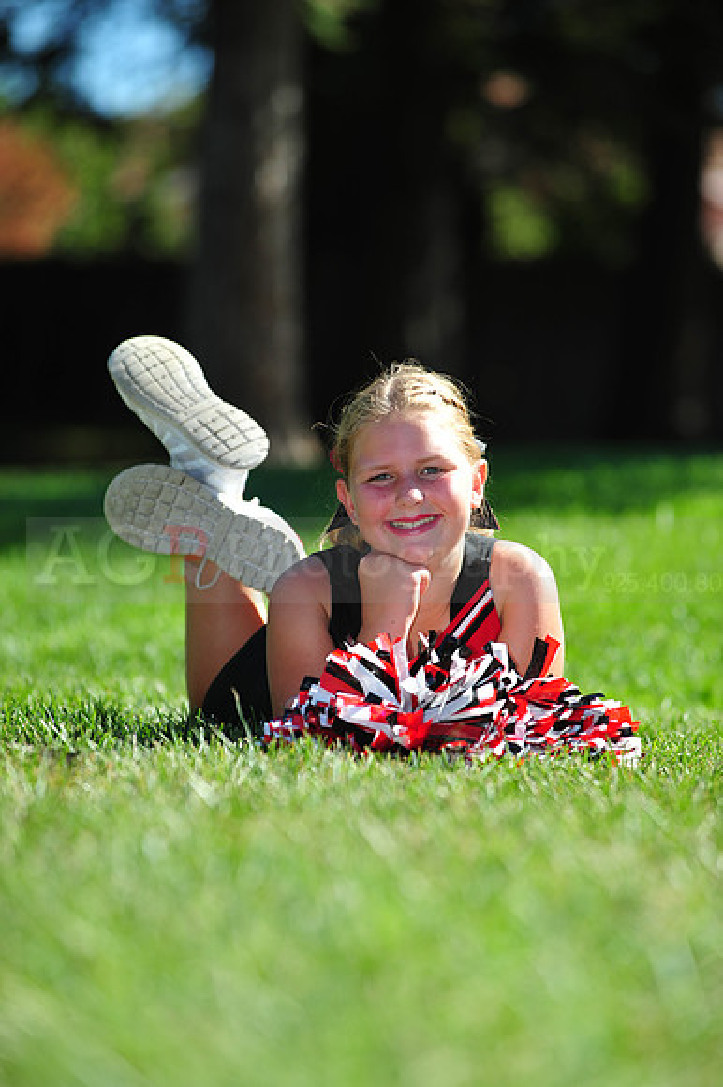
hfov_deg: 6.9
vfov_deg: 10.3
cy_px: 544
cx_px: 362
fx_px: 6032
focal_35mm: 200
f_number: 4.5
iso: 400
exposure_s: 1/1600
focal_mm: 200
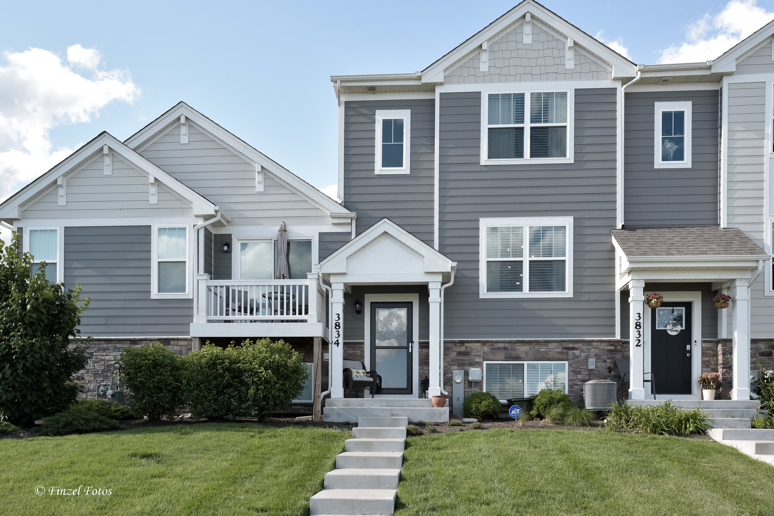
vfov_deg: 41.1
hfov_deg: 58.7
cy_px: 258
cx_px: 387
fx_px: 688
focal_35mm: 32
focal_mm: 32
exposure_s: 1/200
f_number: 11
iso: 400
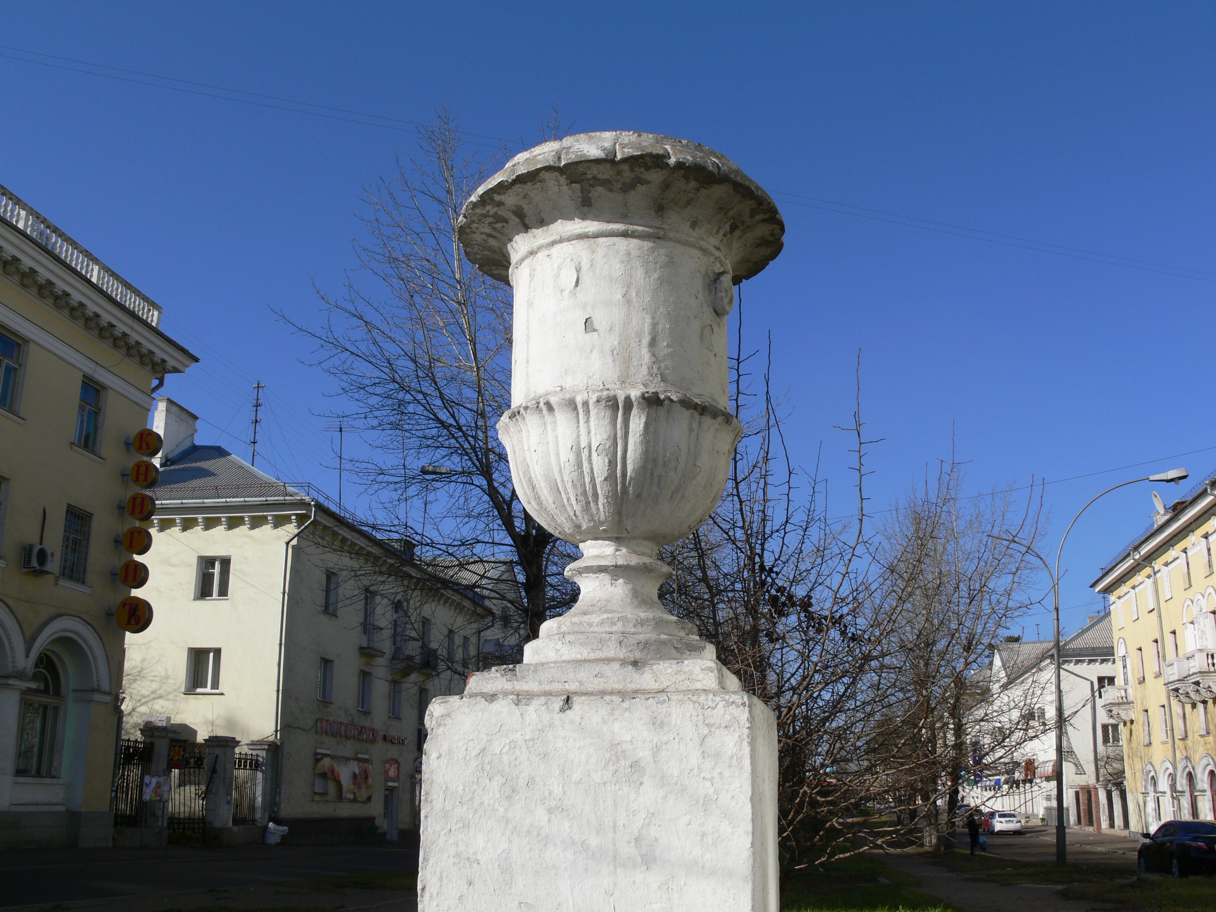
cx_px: 608
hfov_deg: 52.6
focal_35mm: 35
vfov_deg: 40.7
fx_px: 1229
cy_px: 456
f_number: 6.3
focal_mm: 7.4
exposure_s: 1/400
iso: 80
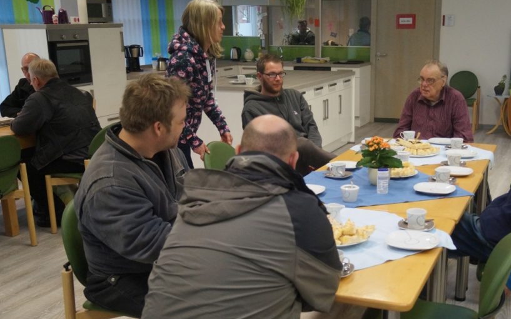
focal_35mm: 46
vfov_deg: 27.9
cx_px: 310
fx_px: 640
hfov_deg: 43.3
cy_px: 198
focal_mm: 24
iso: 1600
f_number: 4
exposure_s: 1/160
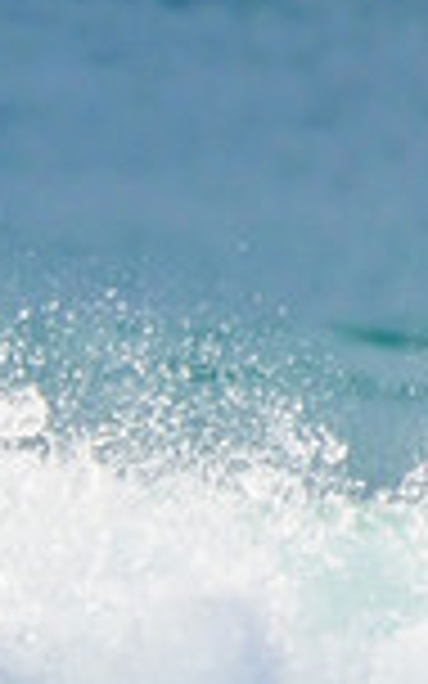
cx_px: -847
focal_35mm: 3887
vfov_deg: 0.5
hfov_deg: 0.3
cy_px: 659
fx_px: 72543
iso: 1250
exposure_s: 1/2000
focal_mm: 1000
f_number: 11
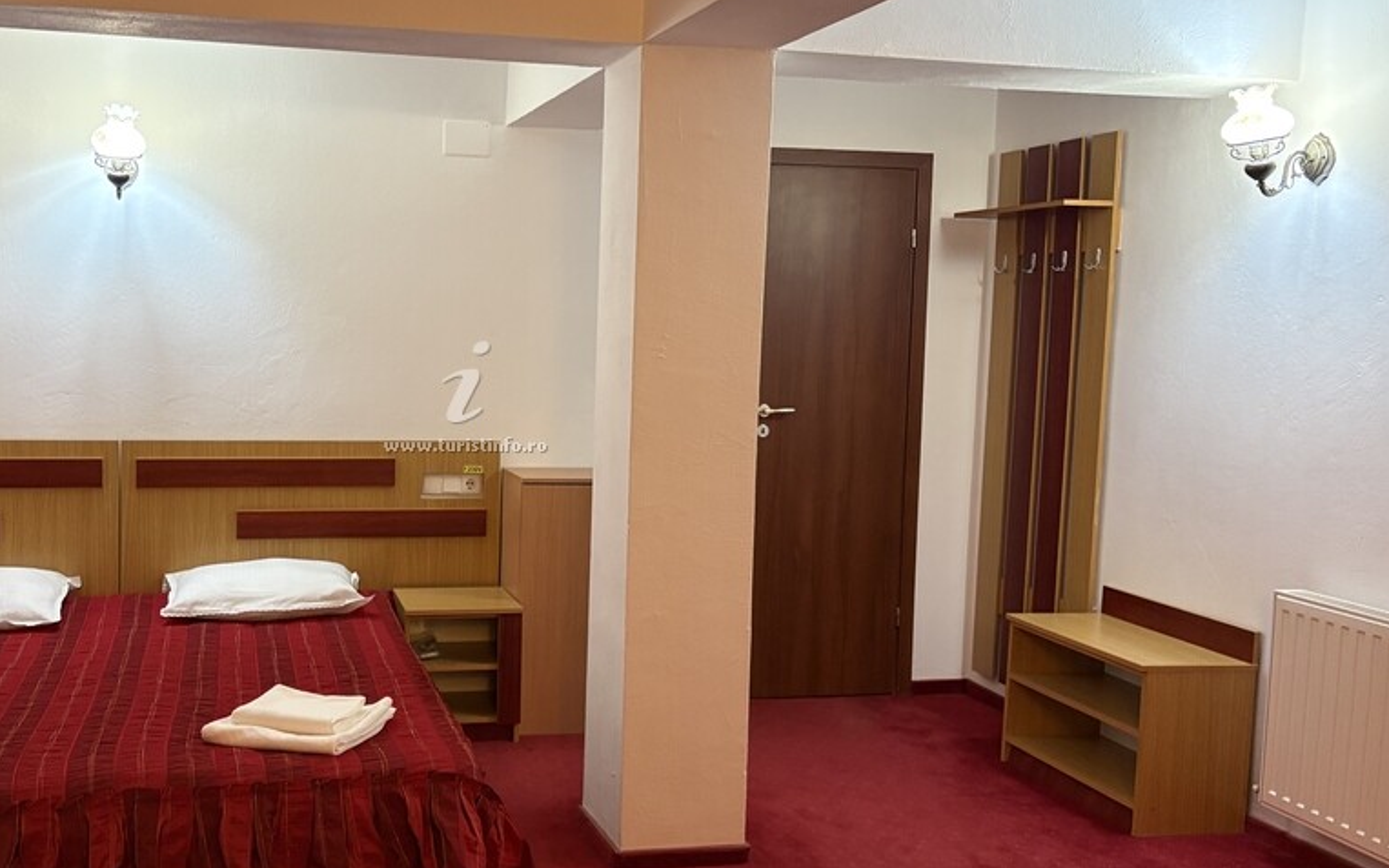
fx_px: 1401
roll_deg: -1.1
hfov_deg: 52.0
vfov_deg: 34.4
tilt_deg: -5.6
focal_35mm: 37
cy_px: 420
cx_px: 492
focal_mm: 5.96
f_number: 1.6
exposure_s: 1/50
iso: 250
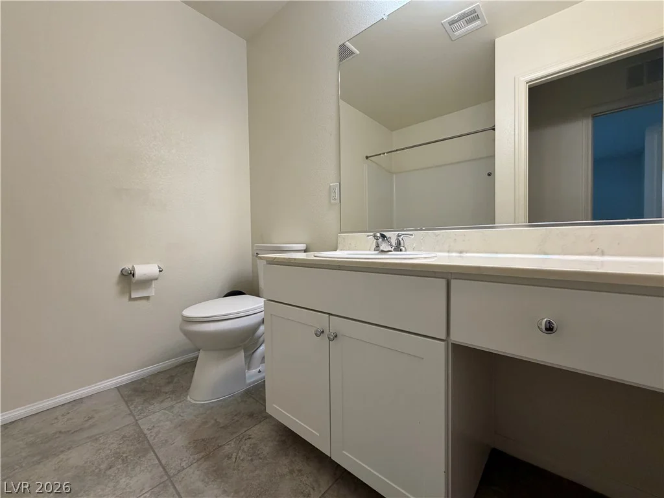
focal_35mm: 14
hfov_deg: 102.1
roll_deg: +0.3
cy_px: 249
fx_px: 269
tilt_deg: -2.6
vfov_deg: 85.7
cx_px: 332
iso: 200
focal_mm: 2.22
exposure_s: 1/120
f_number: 2.2
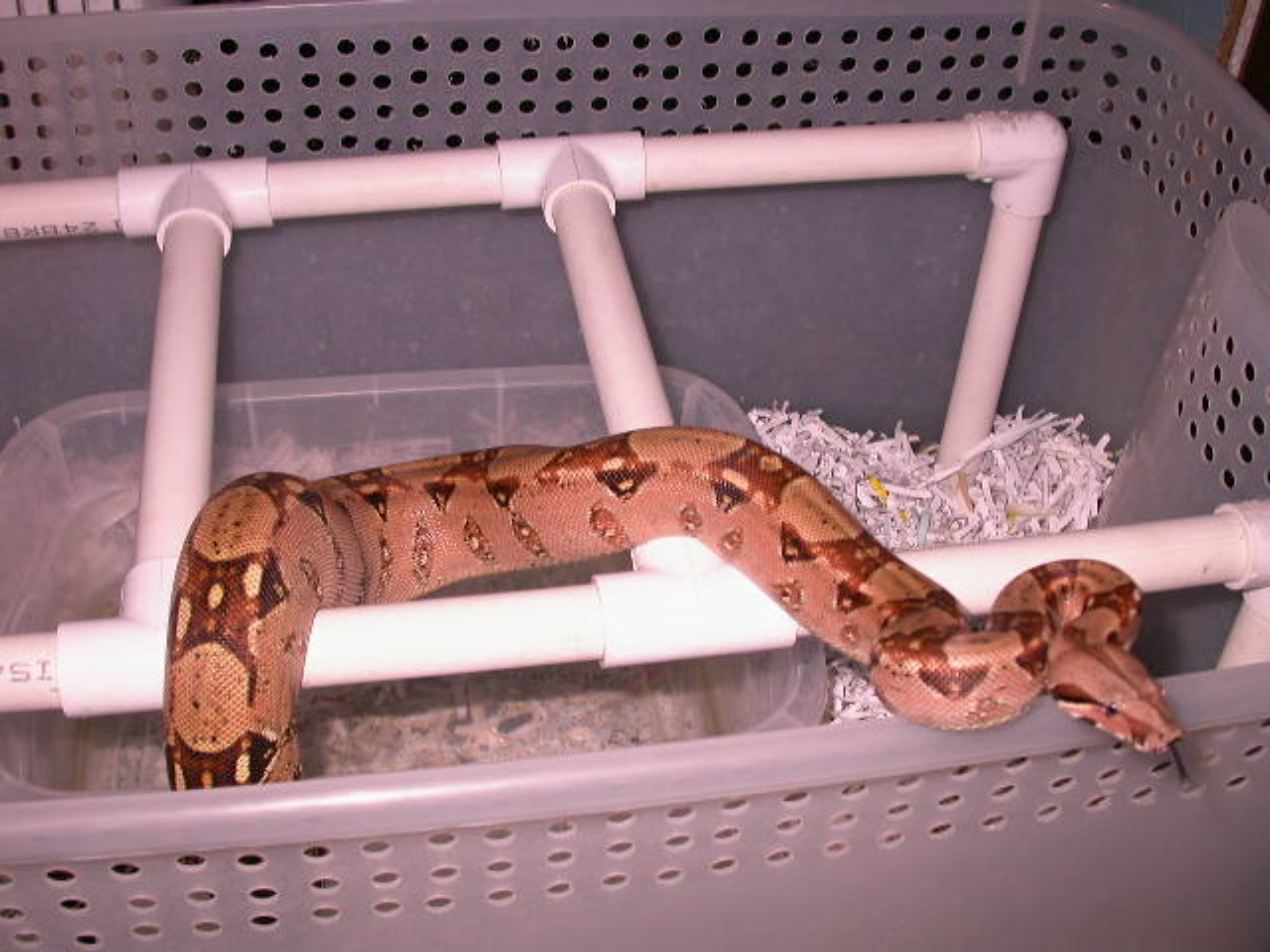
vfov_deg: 32.2
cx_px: 635
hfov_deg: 42.1
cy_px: 476
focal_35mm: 45
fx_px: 1651
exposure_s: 1/60
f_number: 2.8
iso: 100
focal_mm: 9.5
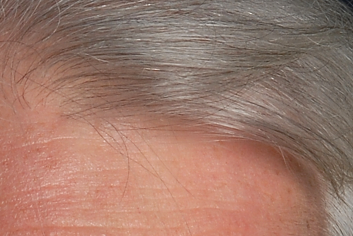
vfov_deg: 1.3
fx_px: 10649
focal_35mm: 1085
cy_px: 405
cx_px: 33
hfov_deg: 1.9
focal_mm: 135
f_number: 11
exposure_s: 1/125
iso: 160
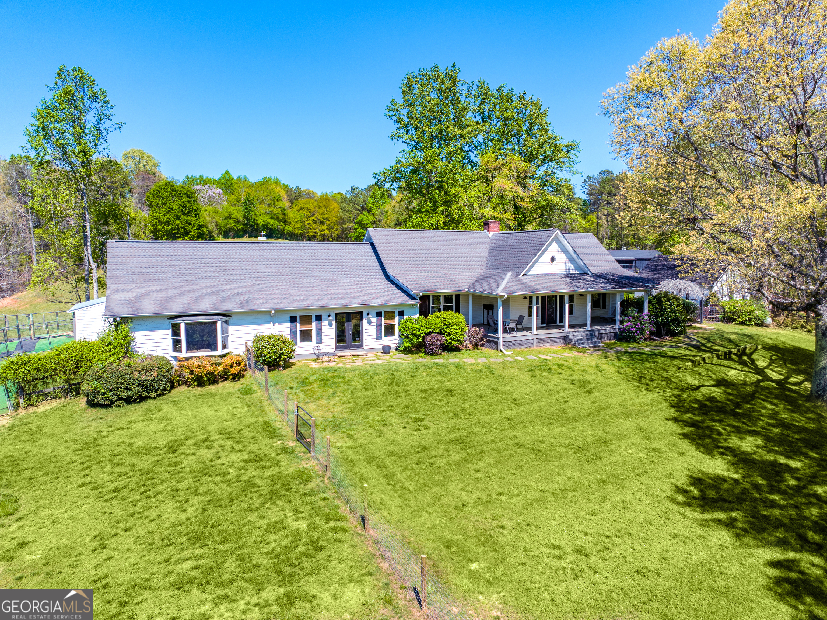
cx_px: 414
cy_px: 310
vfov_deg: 56.8
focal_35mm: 24
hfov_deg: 71.6
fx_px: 573
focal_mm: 12.29
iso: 100
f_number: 2.8
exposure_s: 1/1250
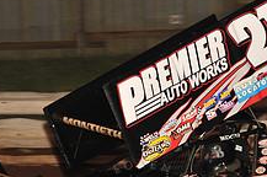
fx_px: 2673
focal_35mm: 361
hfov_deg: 5.7
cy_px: 120
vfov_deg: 3.8
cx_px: 141
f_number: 6.3
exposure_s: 1/320
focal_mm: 135
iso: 800
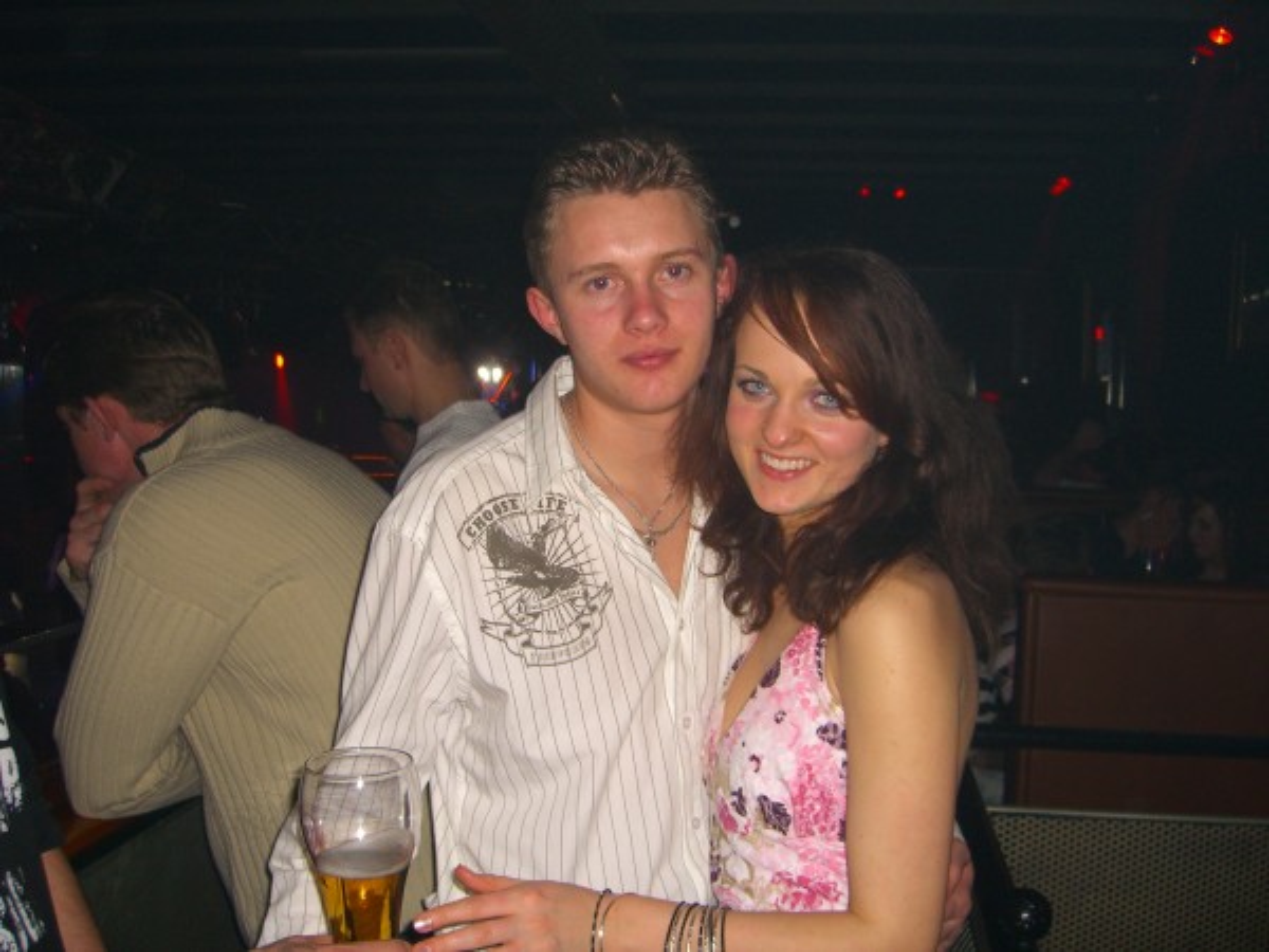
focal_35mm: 38
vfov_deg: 37.7
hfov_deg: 49.0
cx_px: 634
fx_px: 1393
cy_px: 476
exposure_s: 1/60
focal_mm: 7.9
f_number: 2.8
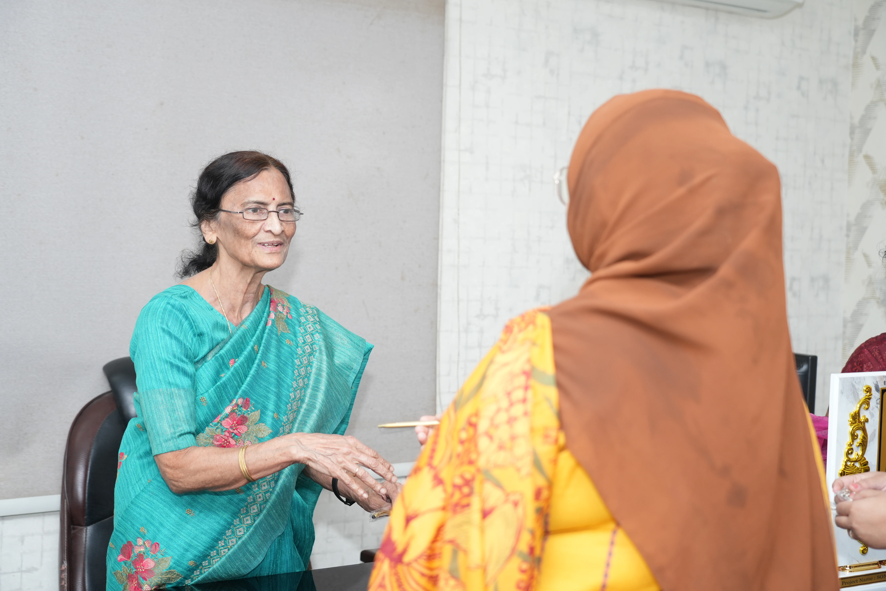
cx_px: 443
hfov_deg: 34.5
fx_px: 1427
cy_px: 296
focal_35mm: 58
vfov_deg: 23.4
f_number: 4
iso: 800
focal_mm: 58
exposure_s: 1/200
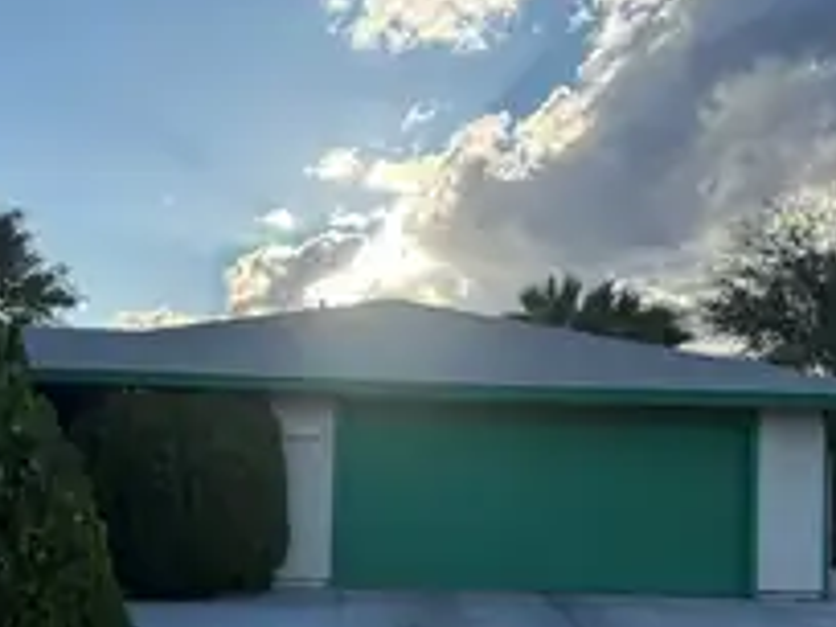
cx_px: 385
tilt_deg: +1.9
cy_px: 467
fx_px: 1135
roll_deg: -1.5
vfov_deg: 30.4
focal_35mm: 47
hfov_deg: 40.4
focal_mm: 6.76
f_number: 1.78
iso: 100
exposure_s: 1/3953
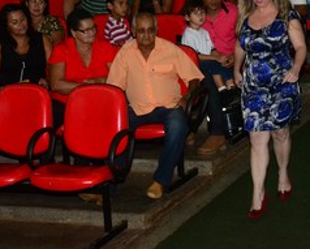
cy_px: 59
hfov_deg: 14.4
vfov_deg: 11.6
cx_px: 216
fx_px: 1222
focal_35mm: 133
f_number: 7.1
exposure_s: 1/80
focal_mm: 50
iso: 3200
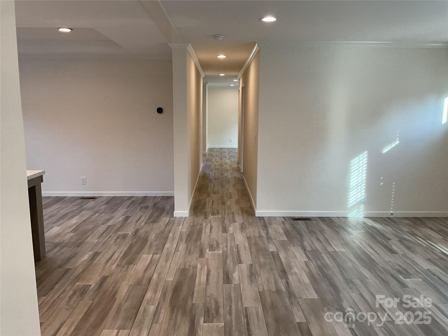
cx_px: 224
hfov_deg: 61.7
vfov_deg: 48.2
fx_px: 375
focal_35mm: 29
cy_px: 168
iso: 64
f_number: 1.8
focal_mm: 3
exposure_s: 1/120
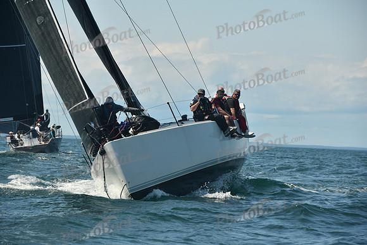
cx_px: 184
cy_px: 122
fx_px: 2039
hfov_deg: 10.3
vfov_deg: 6.9
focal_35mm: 200
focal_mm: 200
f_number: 9
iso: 320
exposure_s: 1/640
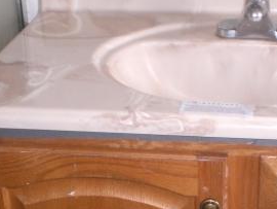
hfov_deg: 21.6
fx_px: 721
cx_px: 210
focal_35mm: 90
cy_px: 211
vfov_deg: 16.1
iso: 200
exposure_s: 1/60
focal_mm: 6.3
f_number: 3.1
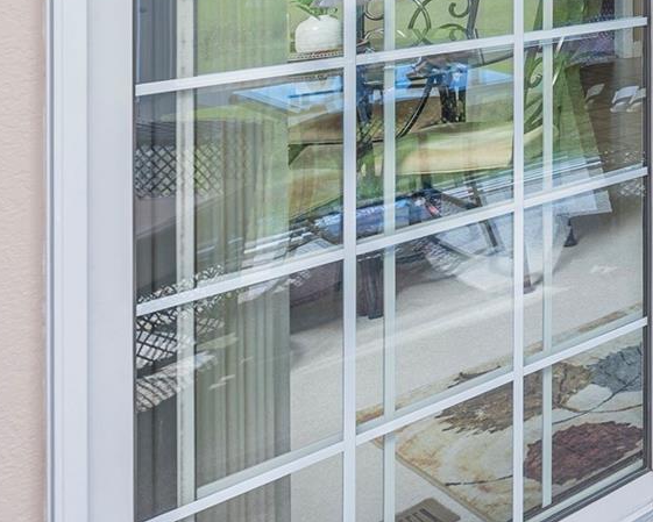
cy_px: -115
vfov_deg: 27.4
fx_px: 928
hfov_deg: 23.6
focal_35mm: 48
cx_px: 1120
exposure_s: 1/200
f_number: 8
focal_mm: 14
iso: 200
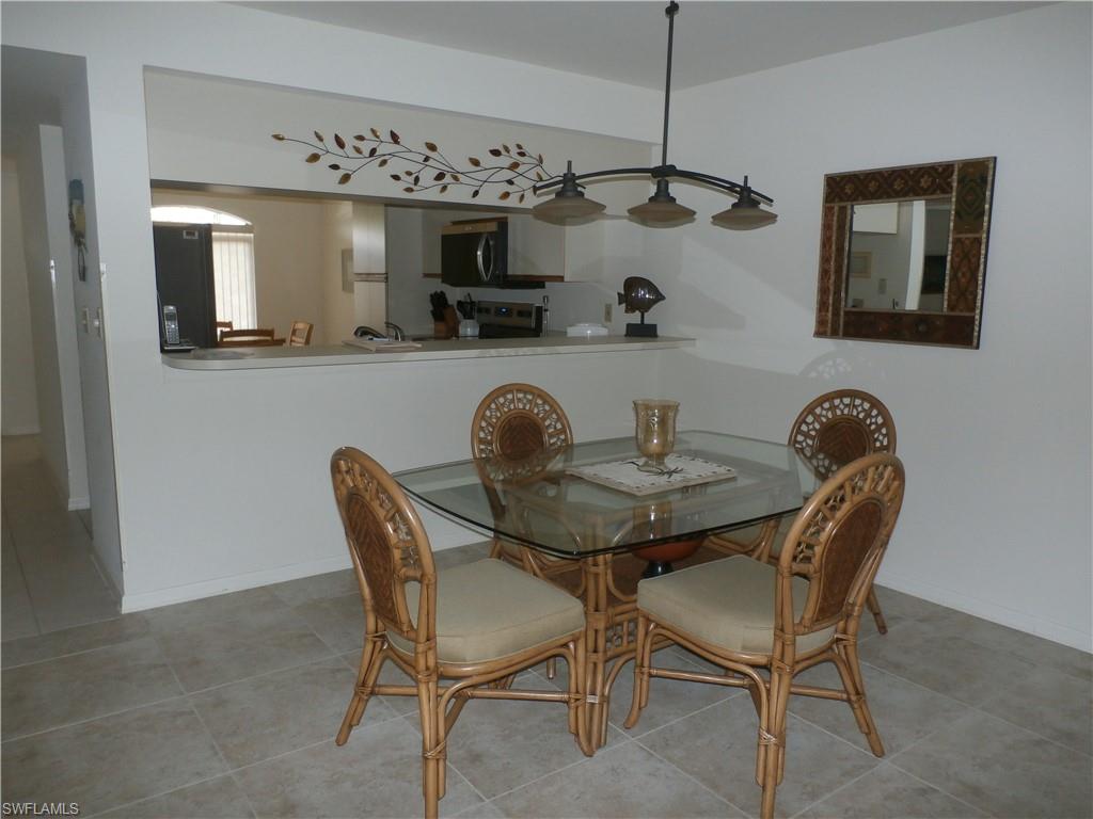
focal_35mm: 25
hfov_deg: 69.4
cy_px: 410
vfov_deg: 54.9
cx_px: 546
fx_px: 789
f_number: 3
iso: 200
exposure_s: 1/30
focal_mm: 4.5
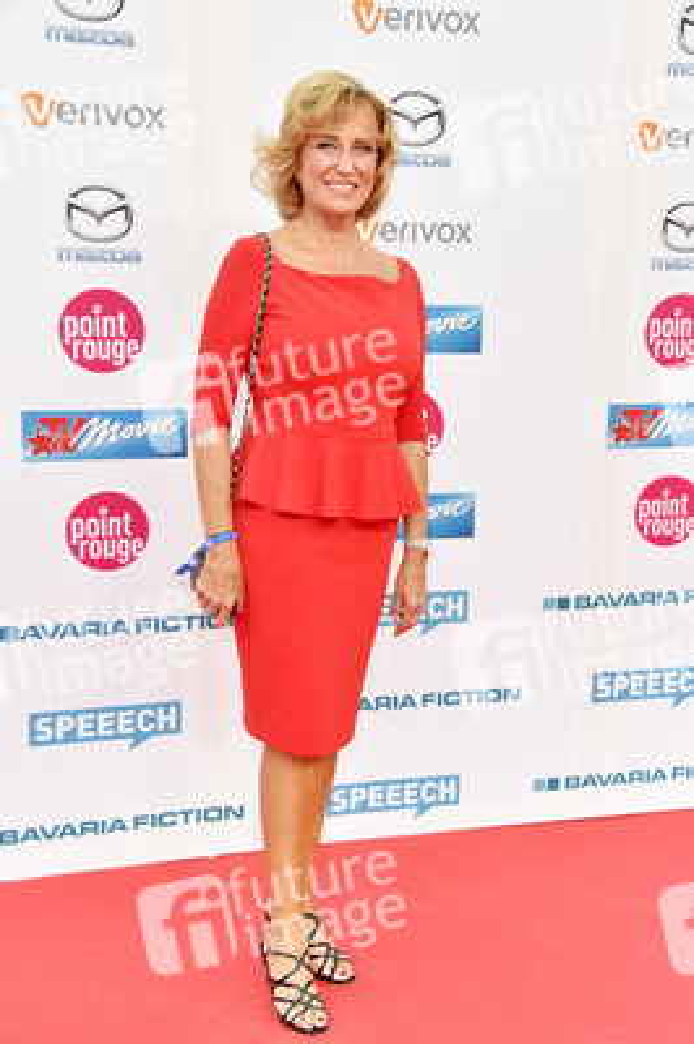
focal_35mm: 48
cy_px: 522
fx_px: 1390
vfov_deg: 41.1
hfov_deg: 28.0
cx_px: 347
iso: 640
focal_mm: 48
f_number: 5.6
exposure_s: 1/125
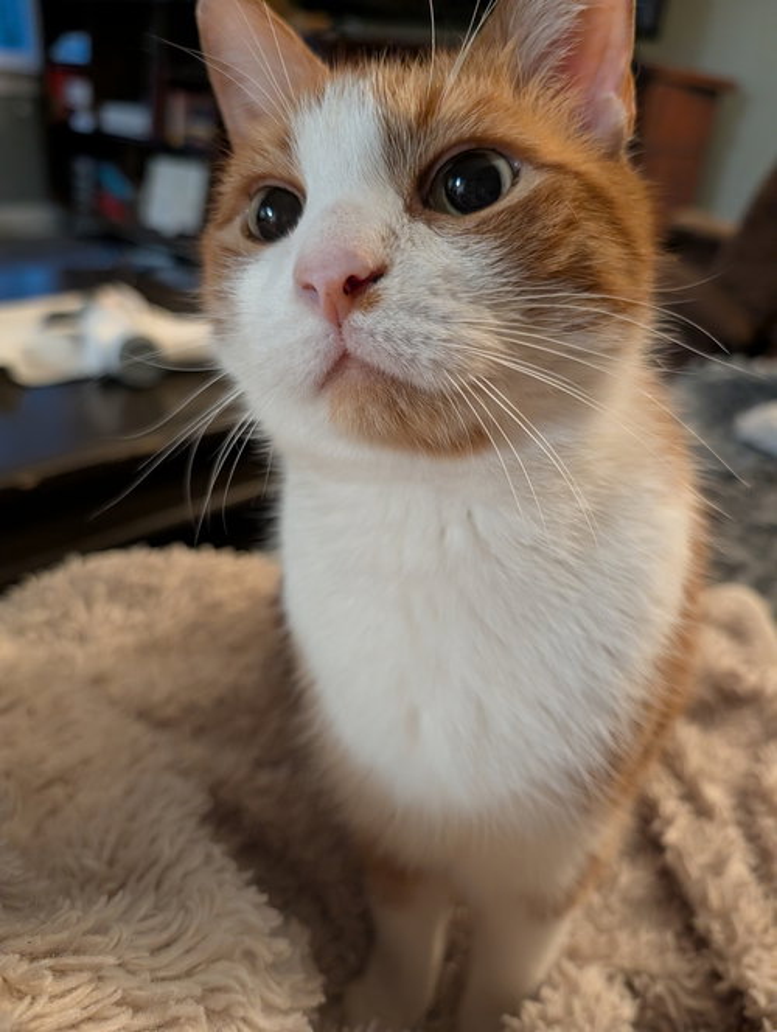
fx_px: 716
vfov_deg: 71.5
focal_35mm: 24
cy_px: 516
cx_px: 388
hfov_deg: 56.9
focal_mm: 6.9
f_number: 1.68
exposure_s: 1/40
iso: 2357
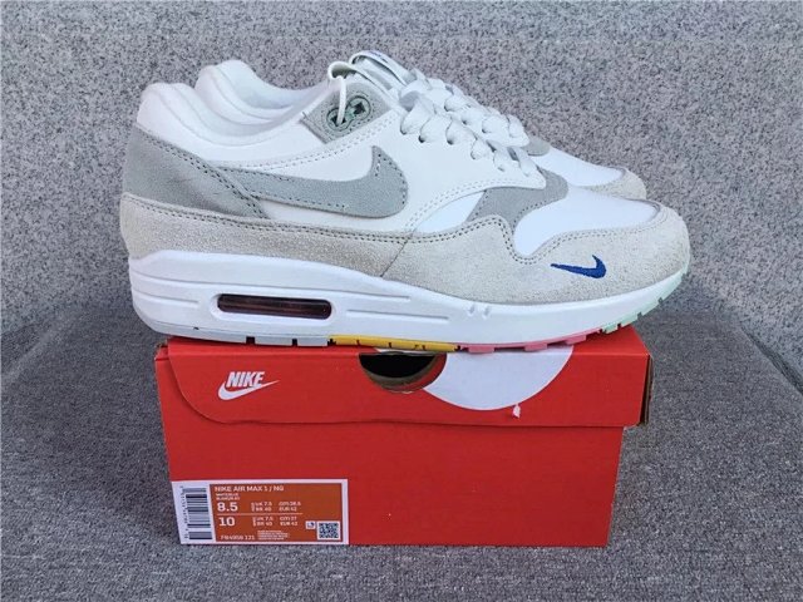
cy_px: 301
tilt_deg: -22.8
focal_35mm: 31
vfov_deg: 45.4
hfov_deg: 58.4
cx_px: 402
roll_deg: -0.3
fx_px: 719
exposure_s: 1/532
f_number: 2.4
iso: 25
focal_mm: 3.3
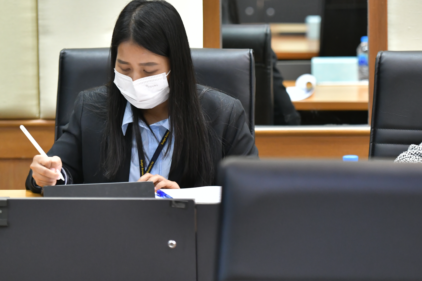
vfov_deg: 6.9
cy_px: 60
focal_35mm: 200
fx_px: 2344
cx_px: 316
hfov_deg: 10.3
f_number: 2.8
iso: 1600
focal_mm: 120
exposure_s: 1/200
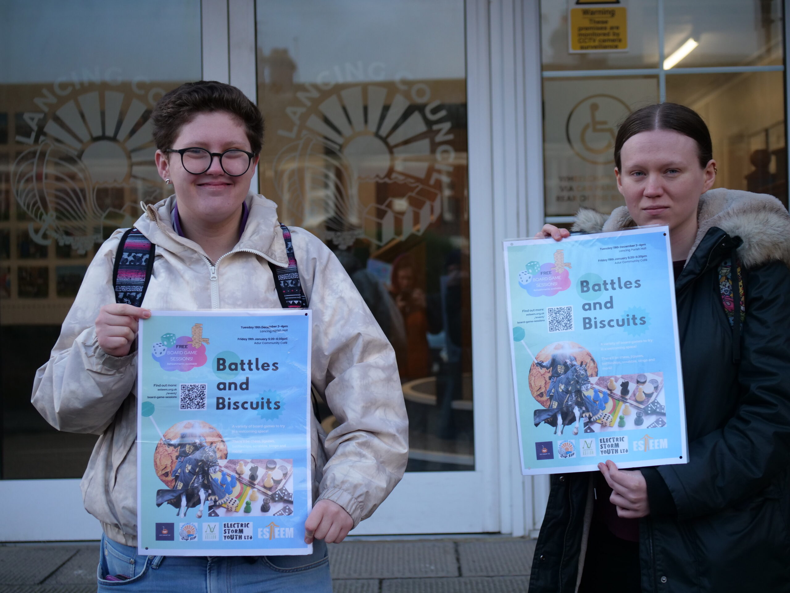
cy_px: 296
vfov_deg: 21.0
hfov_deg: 27.8
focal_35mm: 70
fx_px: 1598
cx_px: 395
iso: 320
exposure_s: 1/500
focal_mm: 35
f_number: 2.8
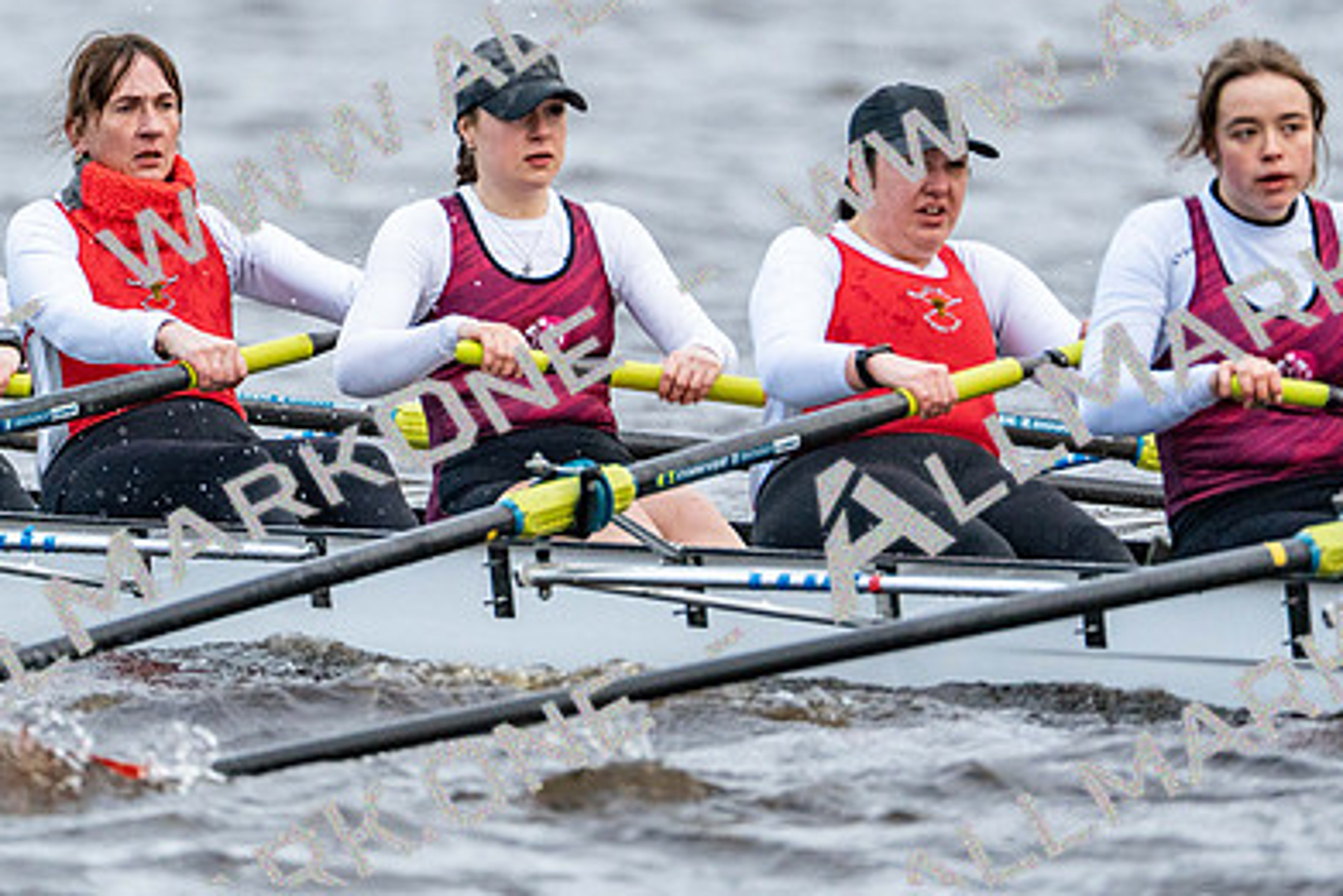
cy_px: 297
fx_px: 33250
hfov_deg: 2.3
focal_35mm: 891
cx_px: 522
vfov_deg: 1.5
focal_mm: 600
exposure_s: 1/1600
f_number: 6.3
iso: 4000
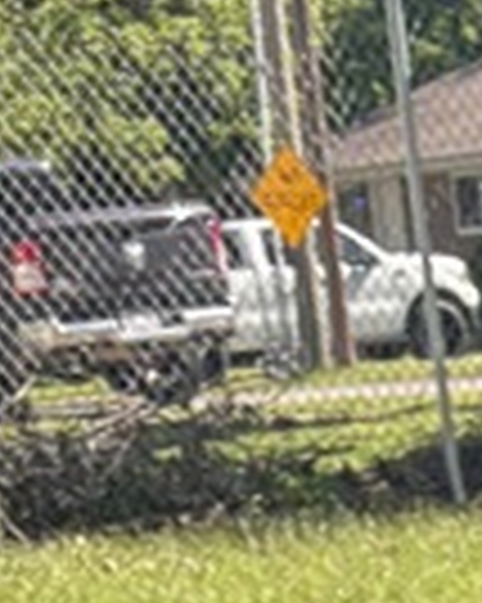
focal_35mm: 194
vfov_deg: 7.5
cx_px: 1167
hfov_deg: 7.4
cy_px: 2277
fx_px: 3463
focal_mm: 5.96
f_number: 1.6
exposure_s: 1/596
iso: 50
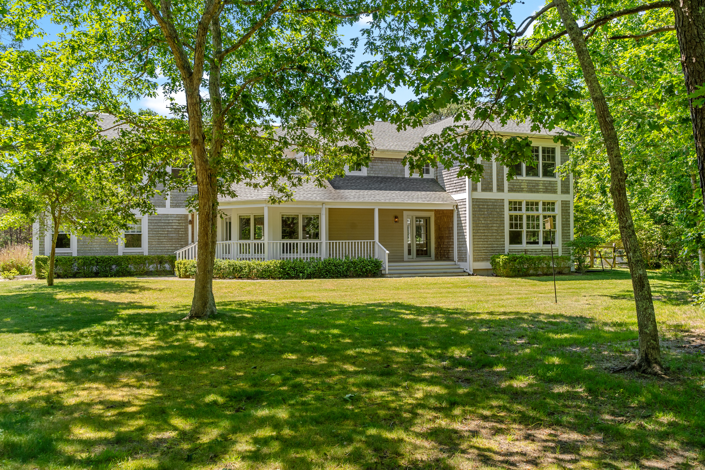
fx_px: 587
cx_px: 352
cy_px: 235
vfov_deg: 43.6
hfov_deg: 61.9
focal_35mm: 30
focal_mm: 30
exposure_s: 1/200
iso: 400
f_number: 9
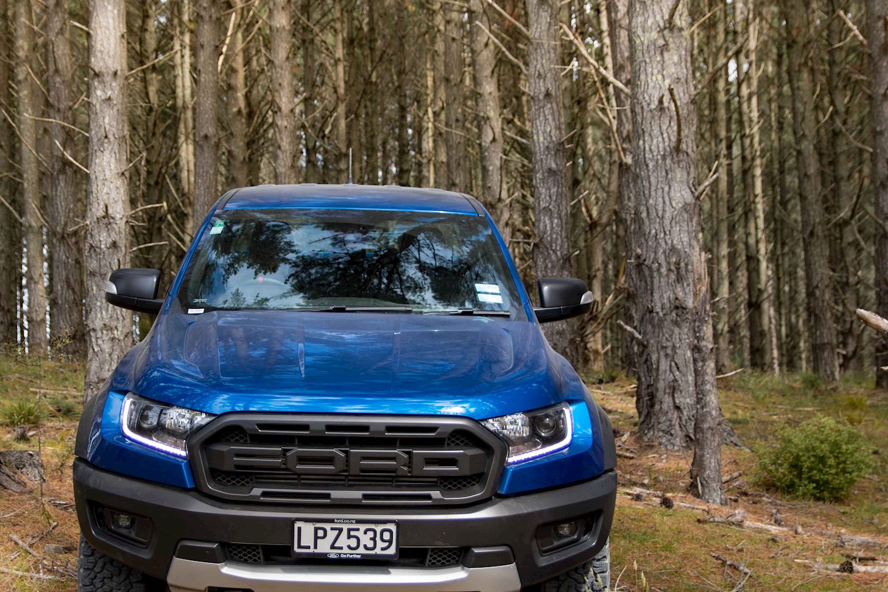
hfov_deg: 33.4
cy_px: 319
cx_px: 346
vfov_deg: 22.7
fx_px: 1472
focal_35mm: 60
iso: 100
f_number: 2.8
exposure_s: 1/800
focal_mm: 29
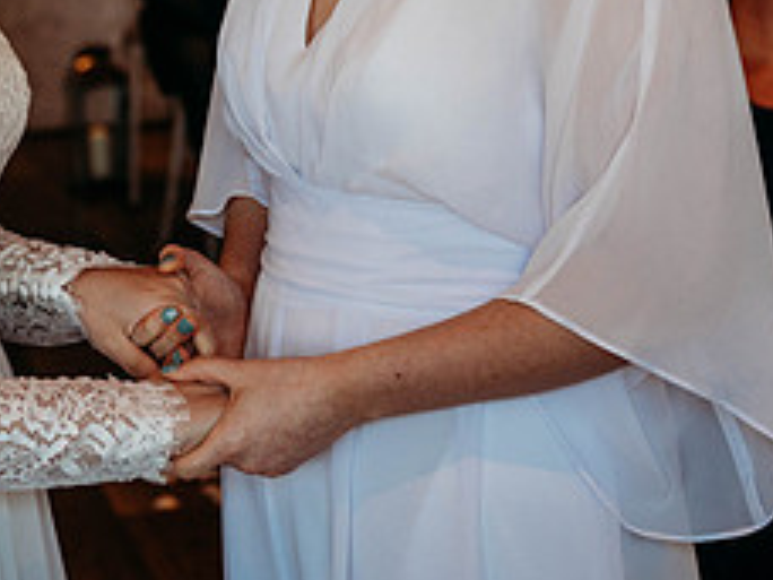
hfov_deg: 16.3
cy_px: -41
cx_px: 115
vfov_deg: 12.2
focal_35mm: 120
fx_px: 2680
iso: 560
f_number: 3.5
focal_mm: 49
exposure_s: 1/200
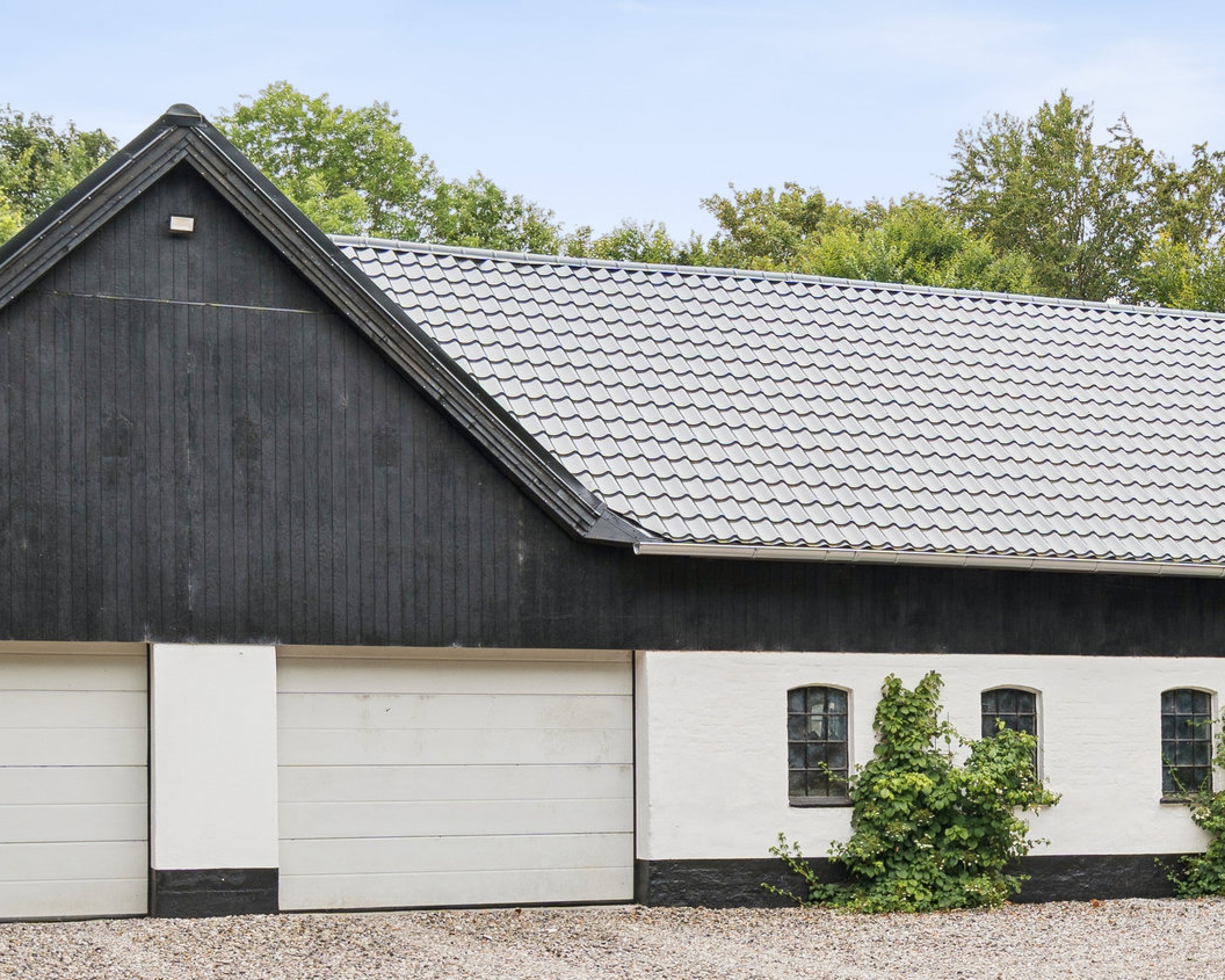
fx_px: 2321
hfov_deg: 28.9
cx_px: 991
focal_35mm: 64
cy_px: 762
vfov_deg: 23.6
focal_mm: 24
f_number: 4
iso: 125
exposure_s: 1/250
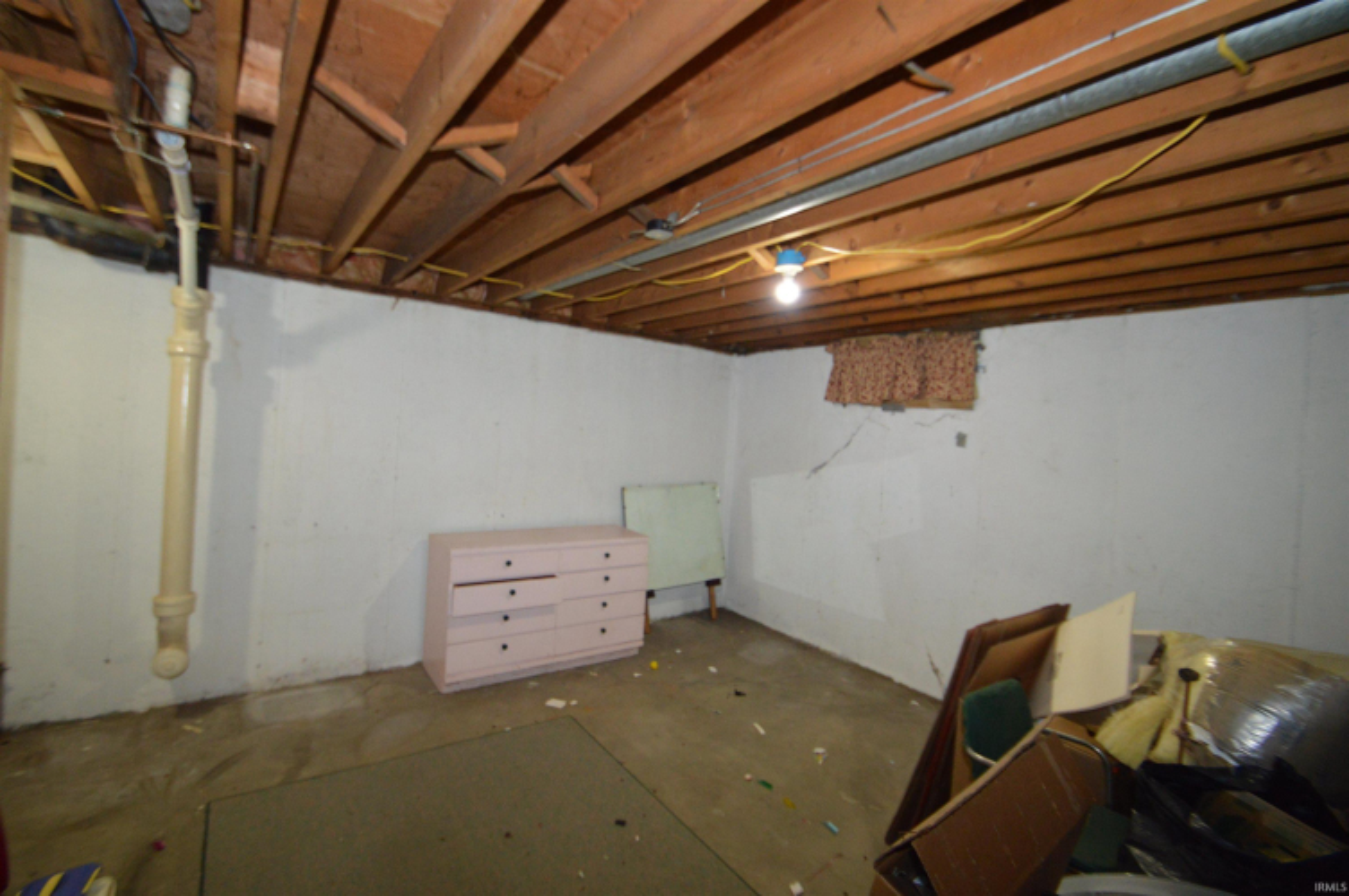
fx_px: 562
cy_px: 448
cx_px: 674
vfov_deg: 77.2
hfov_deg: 100.4
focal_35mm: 15
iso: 1250
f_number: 3.5
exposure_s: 1/60
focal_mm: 10
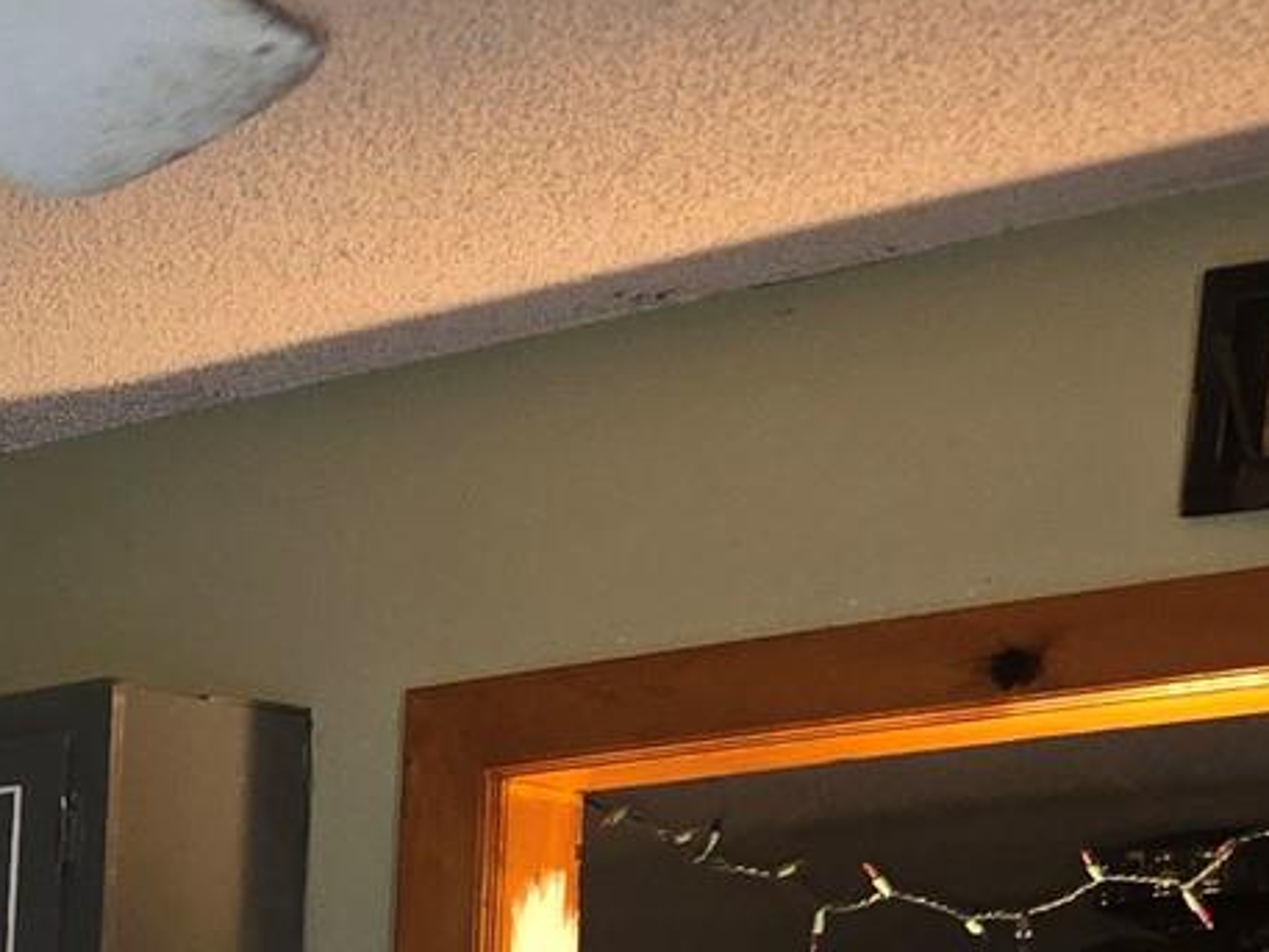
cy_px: 1618
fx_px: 3777
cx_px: -1452
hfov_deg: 14.7
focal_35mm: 103
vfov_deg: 13.2
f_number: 1.7
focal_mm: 6.3
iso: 160
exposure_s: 1/24
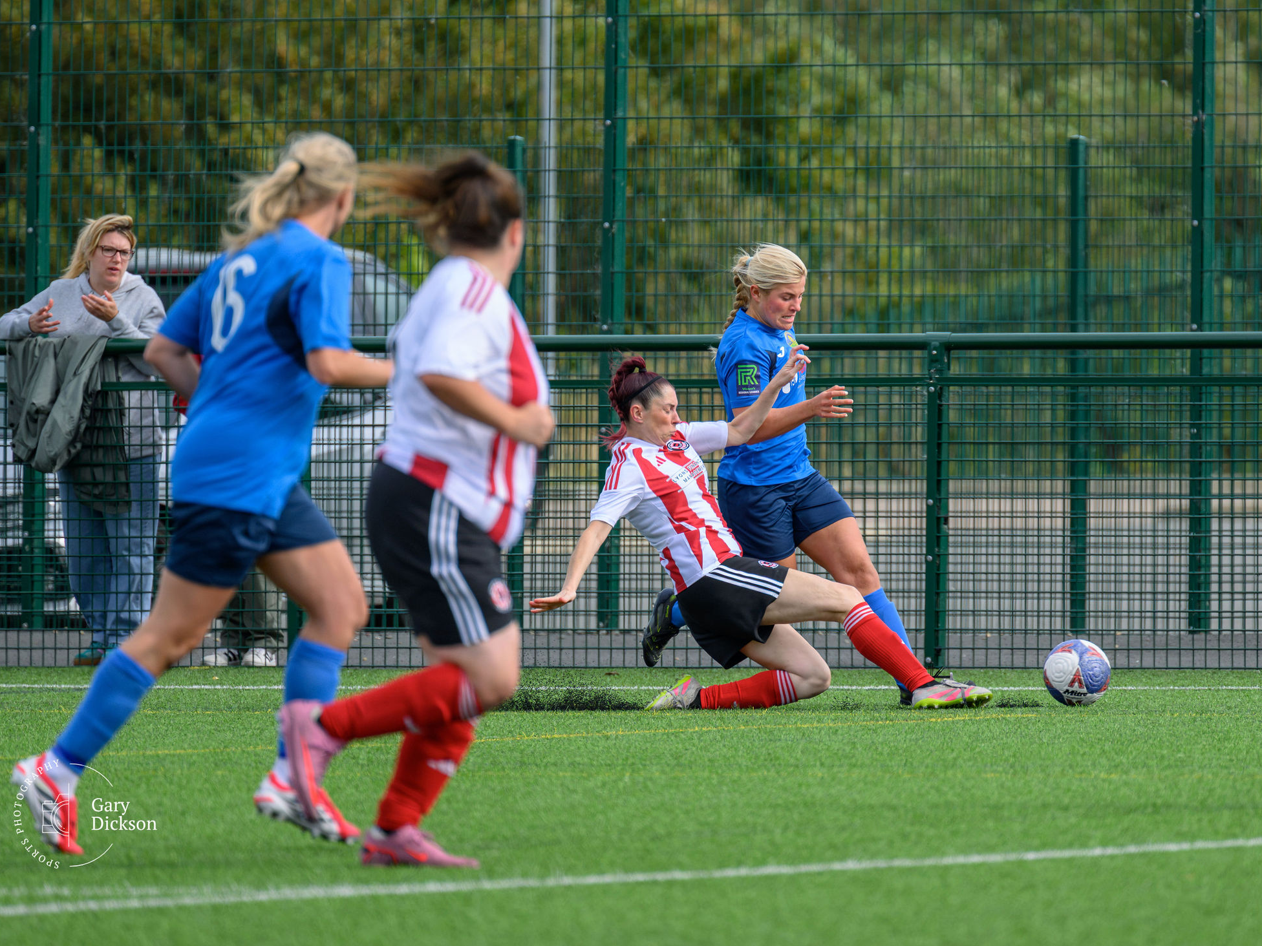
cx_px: 798
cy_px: 390
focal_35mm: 567
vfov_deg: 2.6
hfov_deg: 3.5
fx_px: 20671
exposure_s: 1/2000
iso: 1000
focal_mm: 400
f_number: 5.6
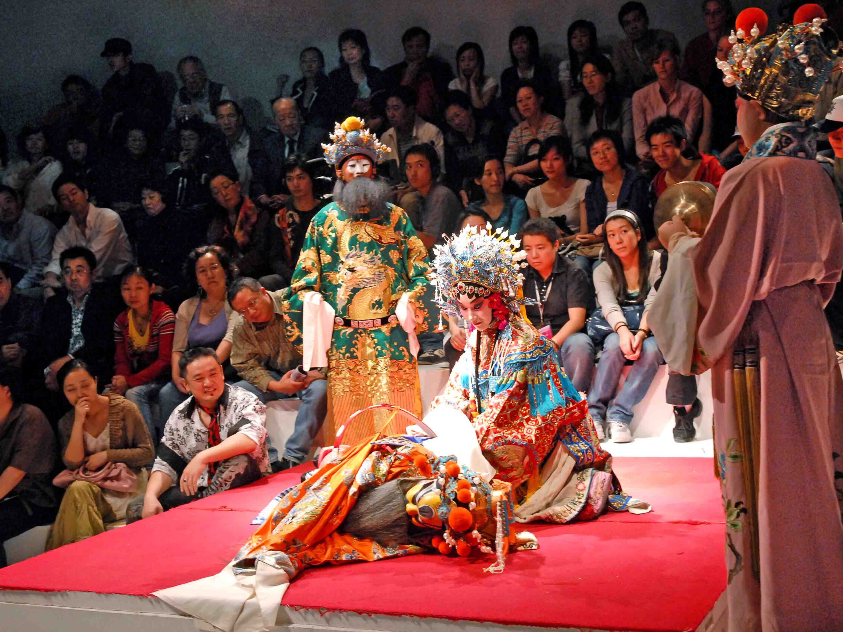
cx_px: 448
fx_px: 1120
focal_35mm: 46
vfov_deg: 31.5
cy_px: 315
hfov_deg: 41.2
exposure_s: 1/30
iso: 800
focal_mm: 28
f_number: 5.6
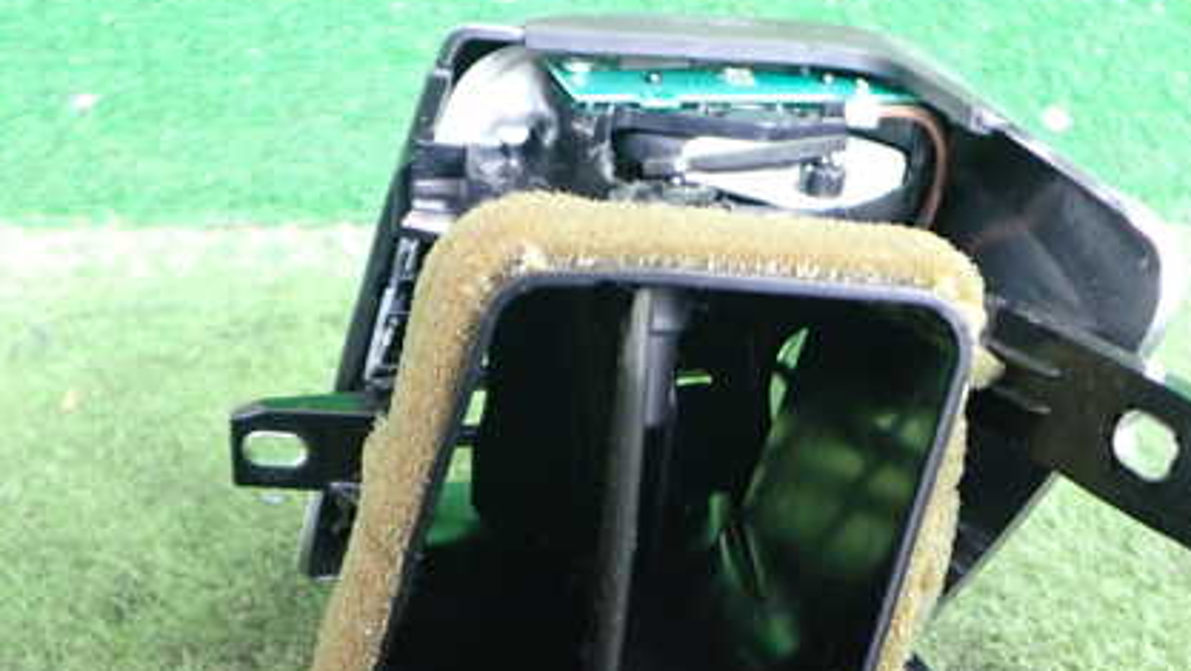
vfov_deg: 25.3
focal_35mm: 47
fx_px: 1485
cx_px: 651
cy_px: 463
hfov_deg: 43.7
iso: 640
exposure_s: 1/30
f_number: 2.3
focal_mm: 5.4
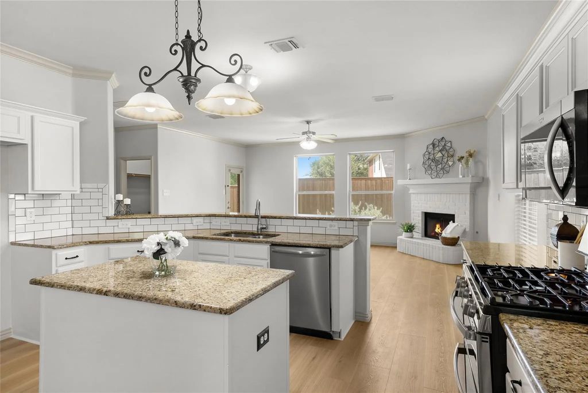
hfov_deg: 81.2
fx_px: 343
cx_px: 294
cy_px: 196
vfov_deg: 59.6
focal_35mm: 21
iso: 100
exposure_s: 1/2.5
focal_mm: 21
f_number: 9
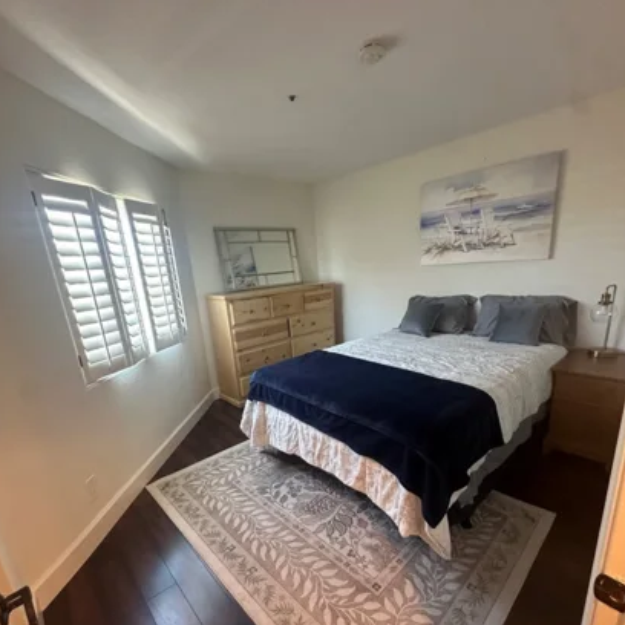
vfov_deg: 83.3
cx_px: 314
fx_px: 347
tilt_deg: -16.3
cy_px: 365
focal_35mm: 17
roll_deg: +2.9
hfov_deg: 84.0
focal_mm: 2.22
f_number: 2.2
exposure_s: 1/60
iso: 400
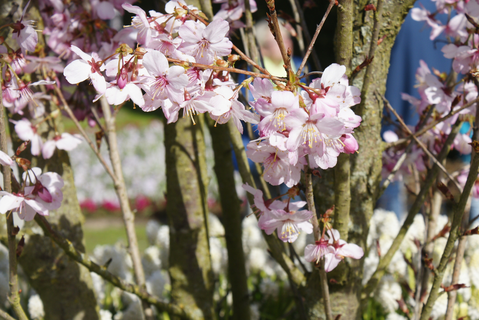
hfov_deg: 19.4
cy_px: 160
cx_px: 240
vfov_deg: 13.1
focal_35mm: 105
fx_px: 1398
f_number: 13
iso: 200
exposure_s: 1/200
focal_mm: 70
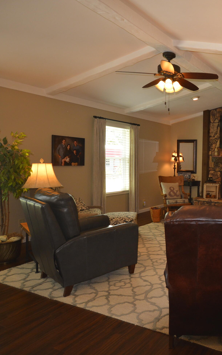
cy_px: 176
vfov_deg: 66.5
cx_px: 222
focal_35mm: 28
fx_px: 271
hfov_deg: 39.3
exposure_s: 1/60
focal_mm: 12
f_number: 4.5
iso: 640
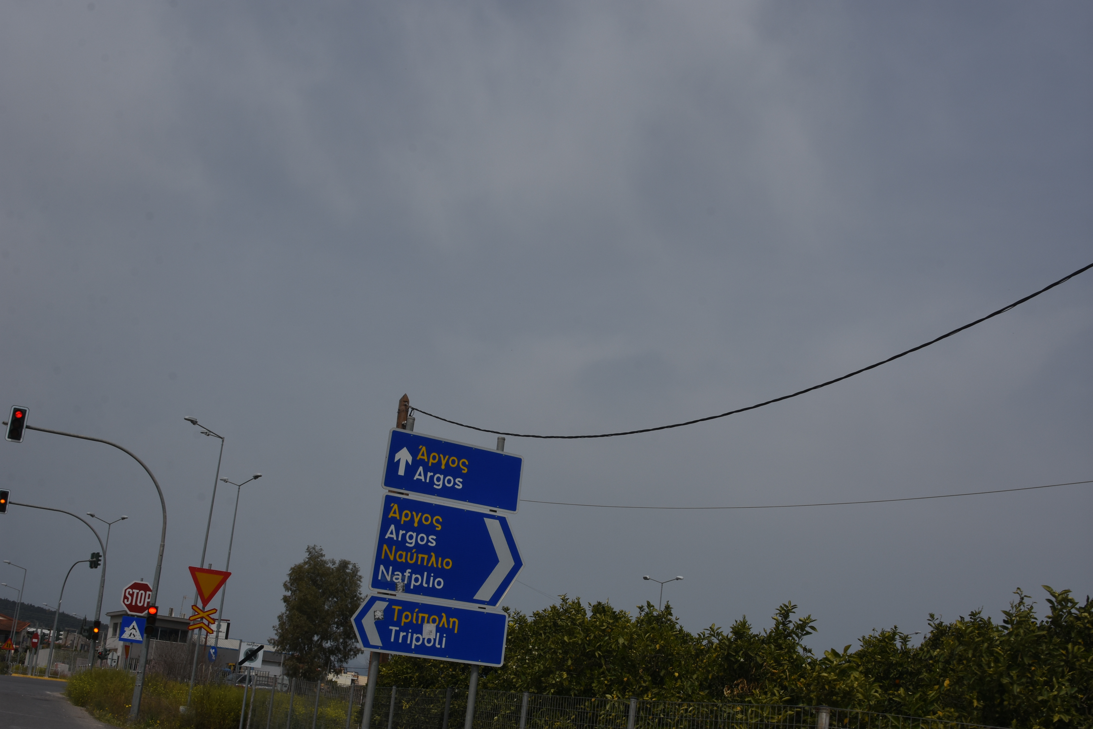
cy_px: 364
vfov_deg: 31.9
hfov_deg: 46.4
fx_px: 1275
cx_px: 546
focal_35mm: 42
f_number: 11
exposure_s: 1/500
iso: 160
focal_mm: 28
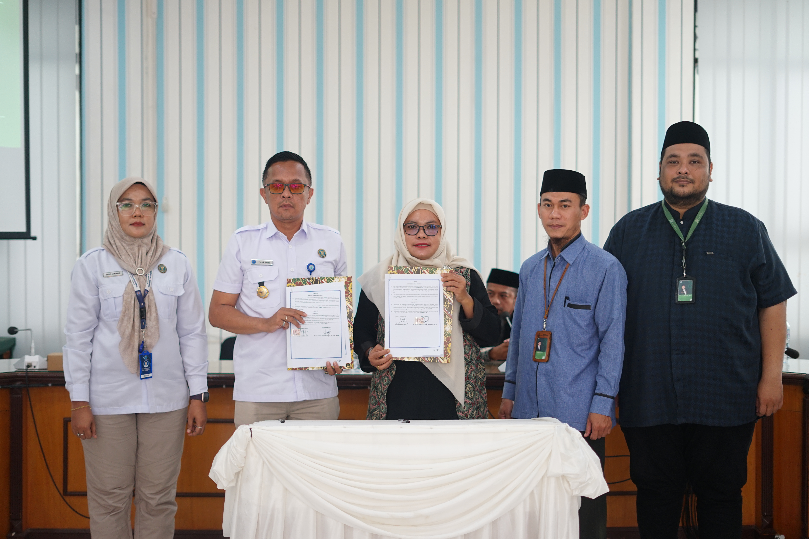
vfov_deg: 27.0
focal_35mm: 50
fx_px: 1124
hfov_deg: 39.6
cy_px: 270
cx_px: 404
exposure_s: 1/160
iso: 320
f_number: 2
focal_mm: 50
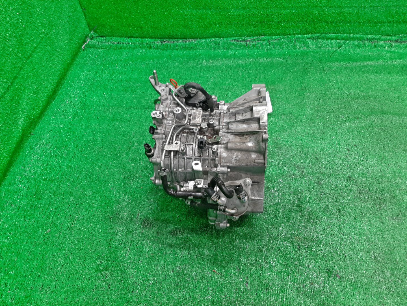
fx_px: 306
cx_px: 204
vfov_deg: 53.1
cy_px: 153
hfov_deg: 67.3
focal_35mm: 26
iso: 126
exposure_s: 1/50
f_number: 1.7
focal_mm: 3.93
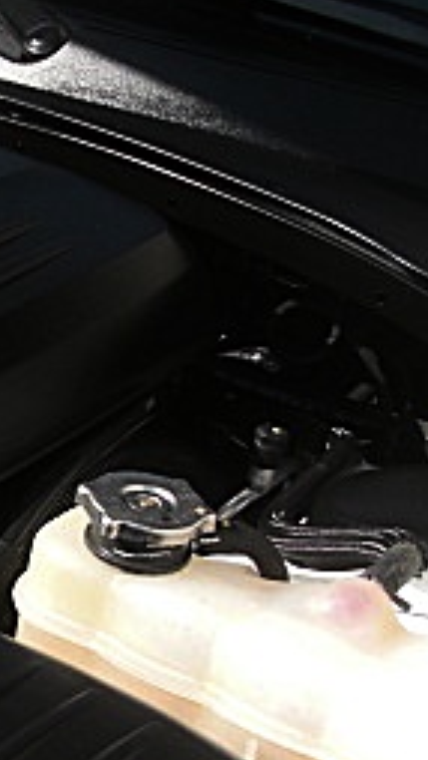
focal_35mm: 99
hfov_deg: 11.3
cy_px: 536
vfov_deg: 21.4
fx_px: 1996
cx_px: -359
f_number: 2.8
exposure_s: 1/400
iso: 50
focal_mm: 6.3
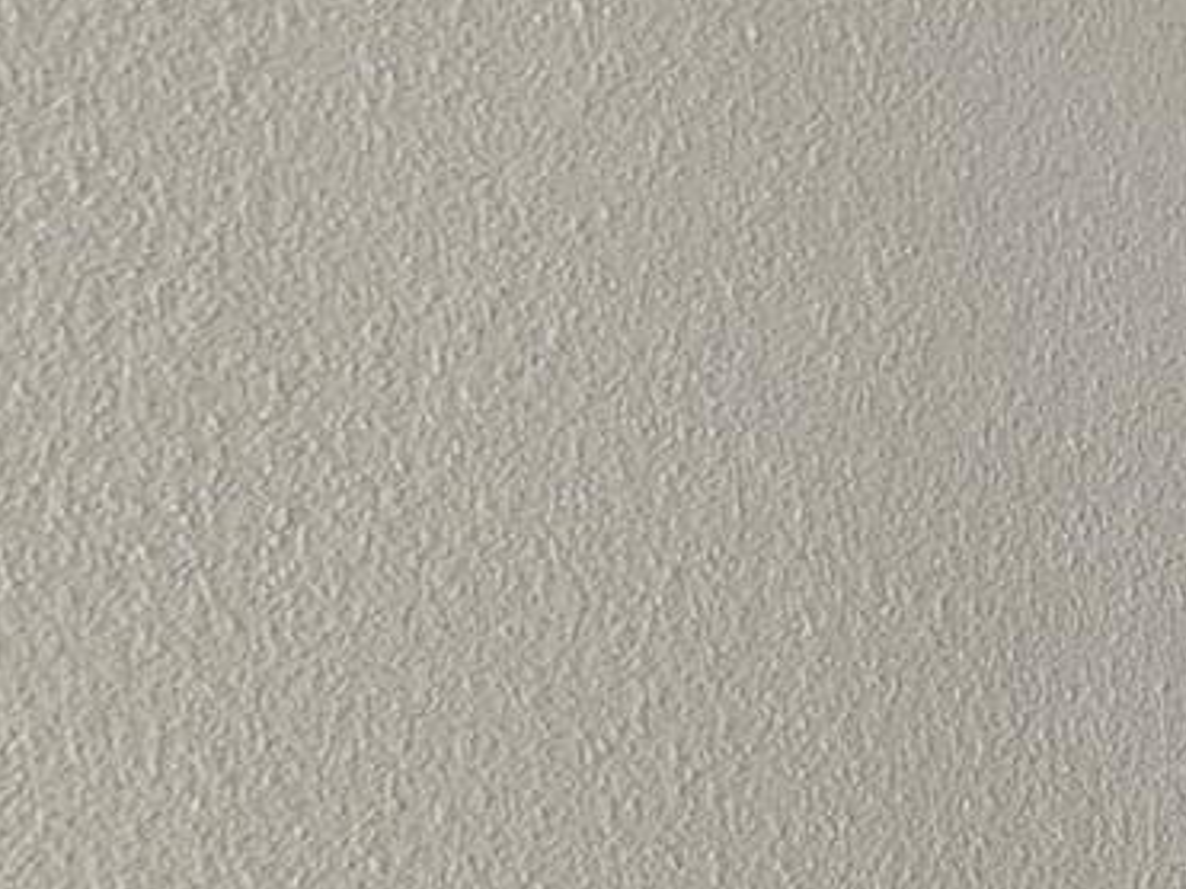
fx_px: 4350
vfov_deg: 10.8
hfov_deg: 11.7
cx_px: 3107
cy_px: 1660
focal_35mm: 127
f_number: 1.7
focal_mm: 6.3
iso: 125
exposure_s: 1/24
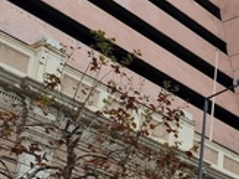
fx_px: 635
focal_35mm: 92
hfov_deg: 18.0
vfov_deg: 14.9
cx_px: 397
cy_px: 266
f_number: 1.8
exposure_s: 1/1092
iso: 50
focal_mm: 6.4
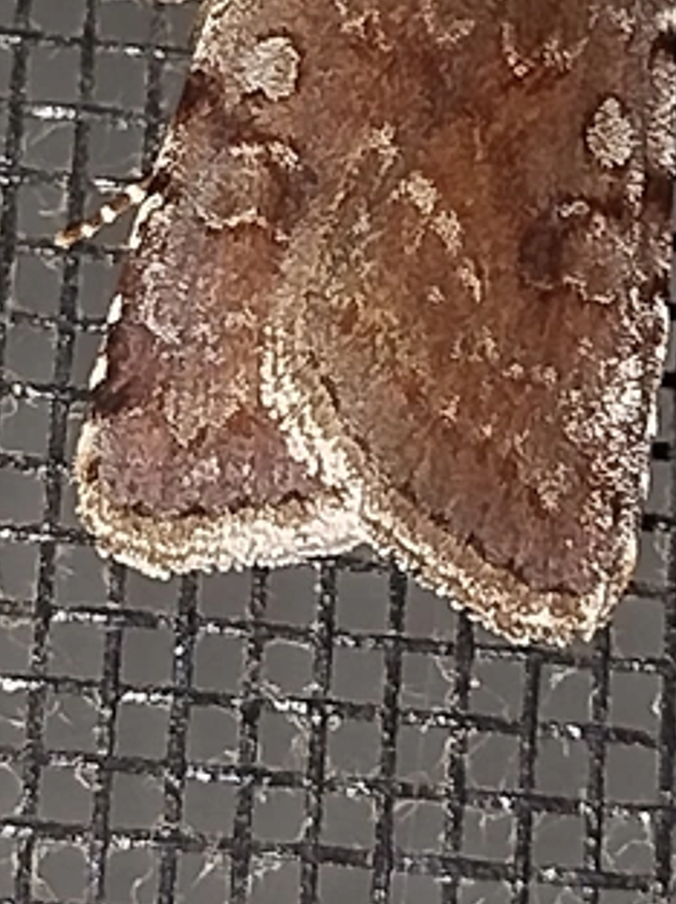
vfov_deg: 11.5
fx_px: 4488
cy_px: 220
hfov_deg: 8.6
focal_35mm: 172
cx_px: 361
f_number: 1.7
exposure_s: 1/50
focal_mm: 5.31
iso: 200
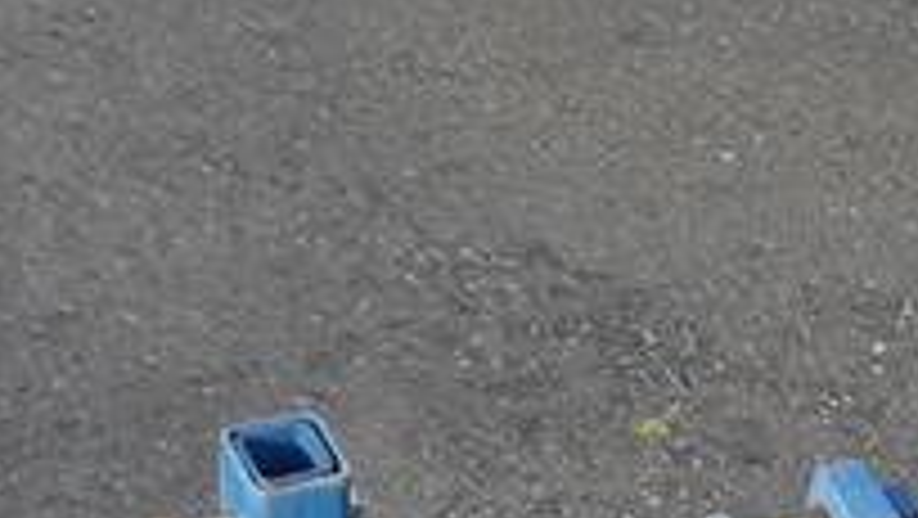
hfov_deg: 13.3
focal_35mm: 153
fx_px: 3726
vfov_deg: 7.5
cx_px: 1350
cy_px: 1216
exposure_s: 1/200
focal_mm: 14
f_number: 4.5
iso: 160
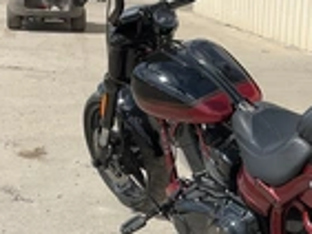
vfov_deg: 18.0
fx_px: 740
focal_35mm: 82
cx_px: 268
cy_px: 128
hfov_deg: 23.3
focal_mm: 3
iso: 25
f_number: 1.8
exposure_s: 1/3322
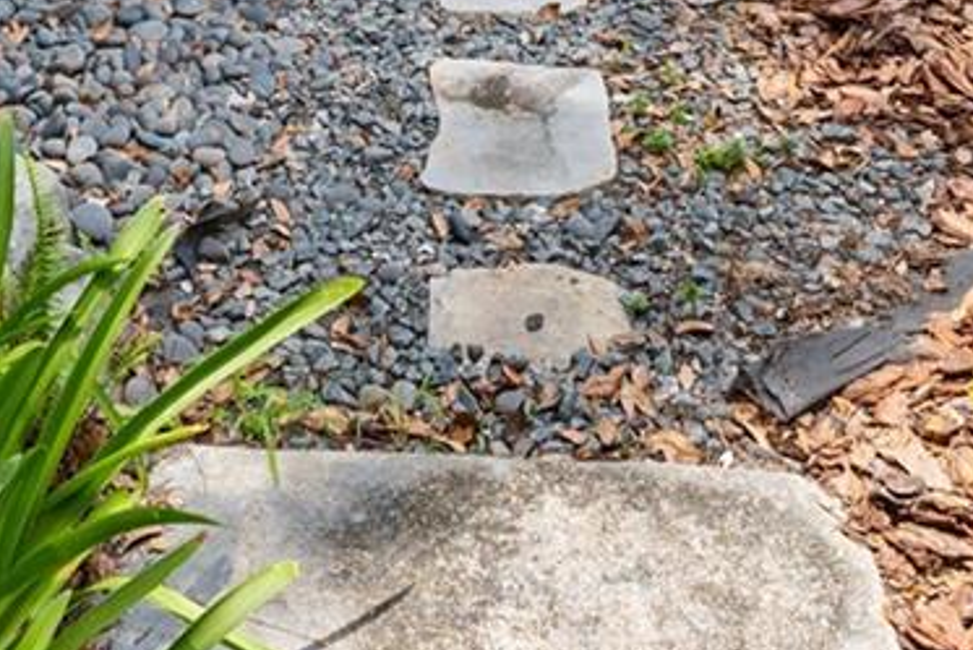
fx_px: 1622
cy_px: -697
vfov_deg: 16.4
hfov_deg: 33.2
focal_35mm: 60
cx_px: 370
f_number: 7.1
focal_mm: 14
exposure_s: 1/250
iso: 500
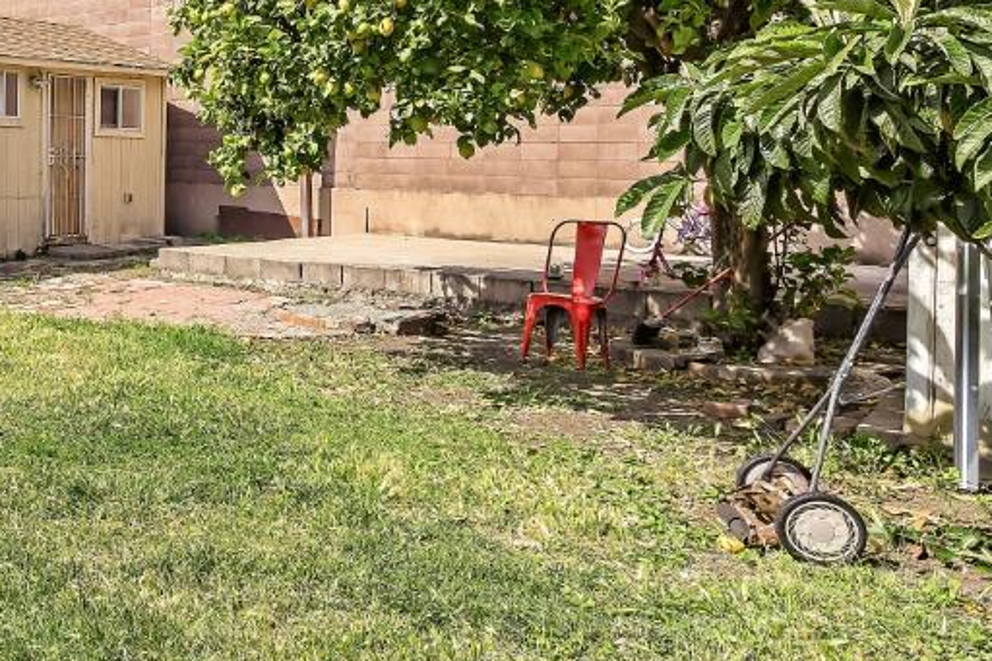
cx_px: -91
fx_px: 1129
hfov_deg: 39.2
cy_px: 132
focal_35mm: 41
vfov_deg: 31.8
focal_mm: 14
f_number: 8
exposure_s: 1/125
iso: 64
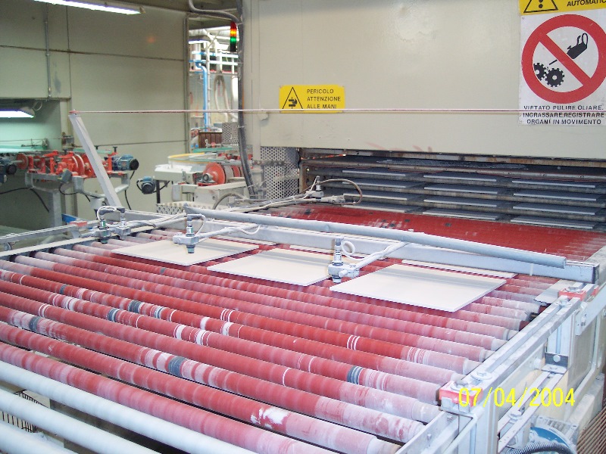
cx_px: 303
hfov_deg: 49.0
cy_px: 227
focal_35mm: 38
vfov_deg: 37.7
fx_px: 665
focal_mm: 8
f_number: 2.8
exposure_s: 1/45
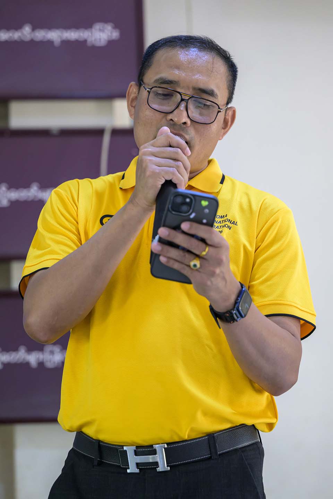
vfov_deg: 15.8
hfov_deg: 10.5
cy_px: 250
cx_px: 166
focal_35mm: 130
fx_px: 1804
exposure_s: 1/200
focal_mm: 130
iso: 2200
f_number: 2.8
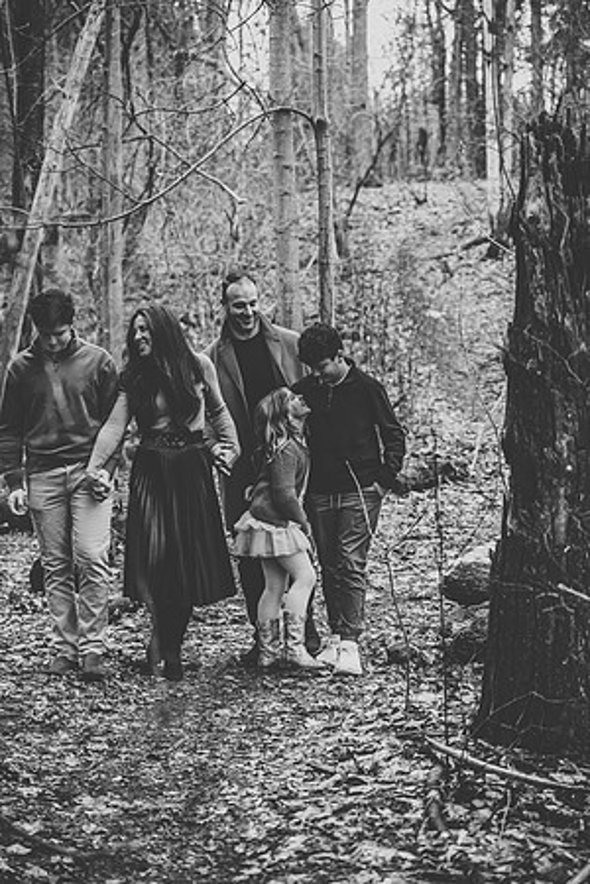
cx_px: 295
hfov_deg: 19.5
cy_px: 442
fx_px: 1721
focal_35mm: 70
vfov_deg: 28.8
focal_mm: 70
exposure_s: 1/250
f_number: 2.8
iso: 1000
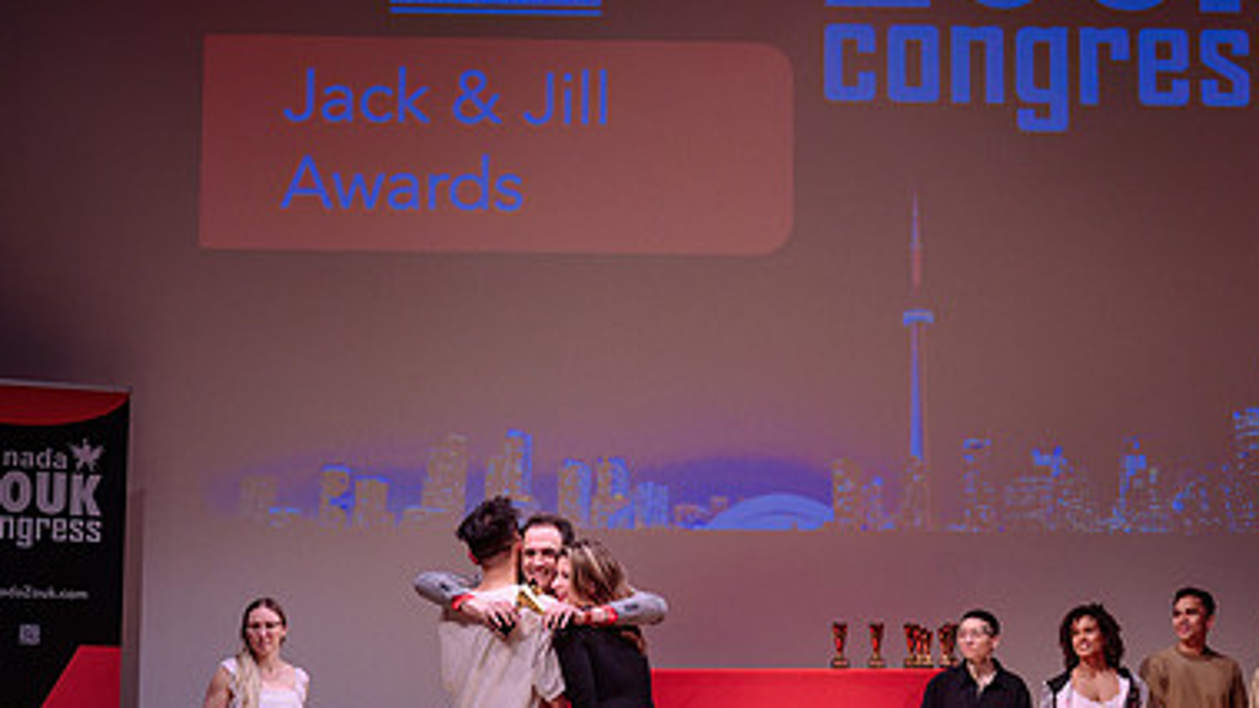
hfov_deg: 27.1
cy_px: 457
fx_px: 2603
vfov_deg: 15.5
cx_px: 822
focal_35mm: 78
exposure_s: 1/400
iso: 1000
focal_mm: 47
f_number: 3.2
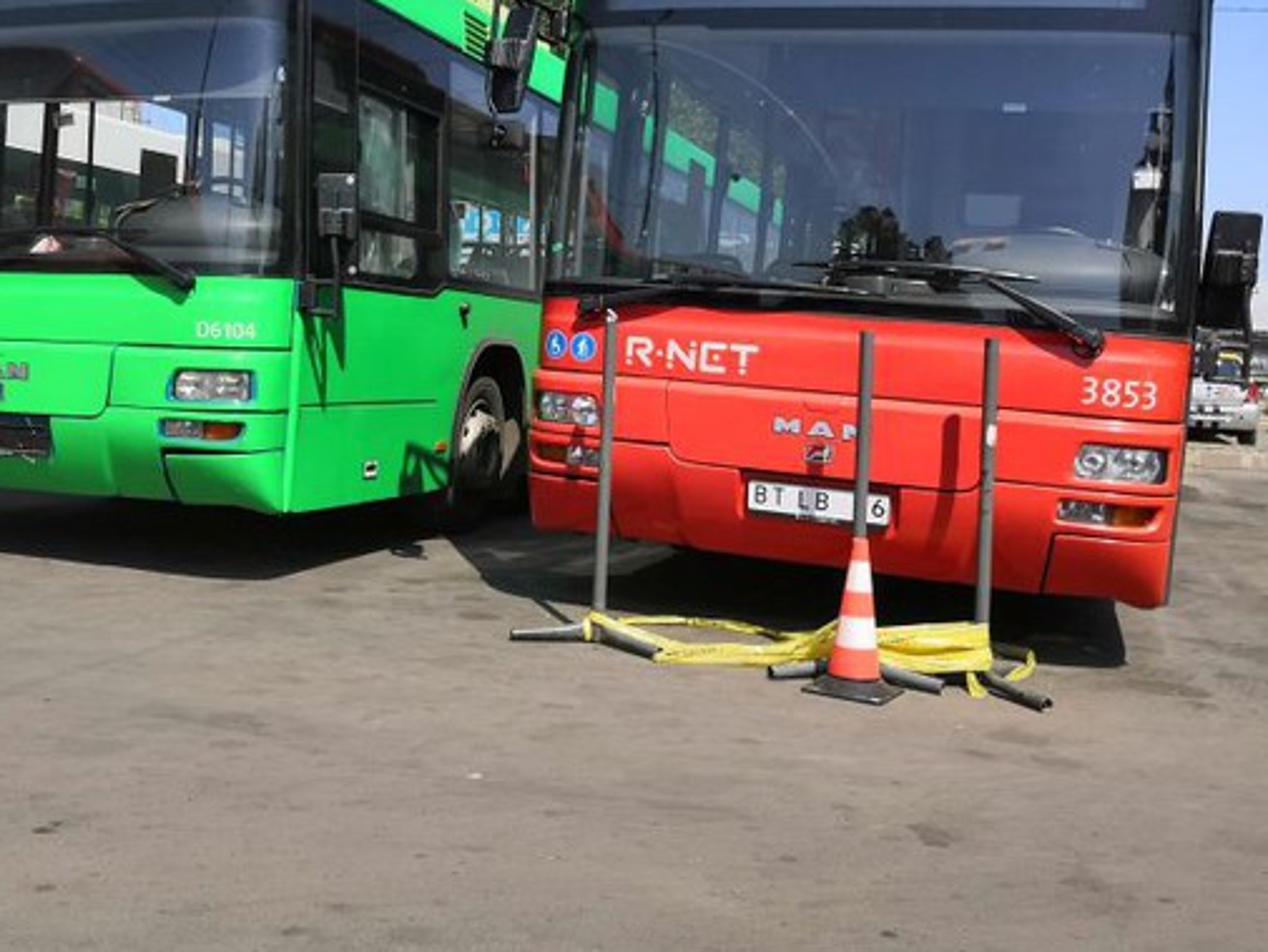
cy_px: 359
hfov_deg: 48.5
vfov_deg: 37.5
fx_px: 1392
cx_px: 472
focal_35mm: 38
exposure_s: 1/1678
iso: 50
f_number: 1.8
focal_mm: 3.95
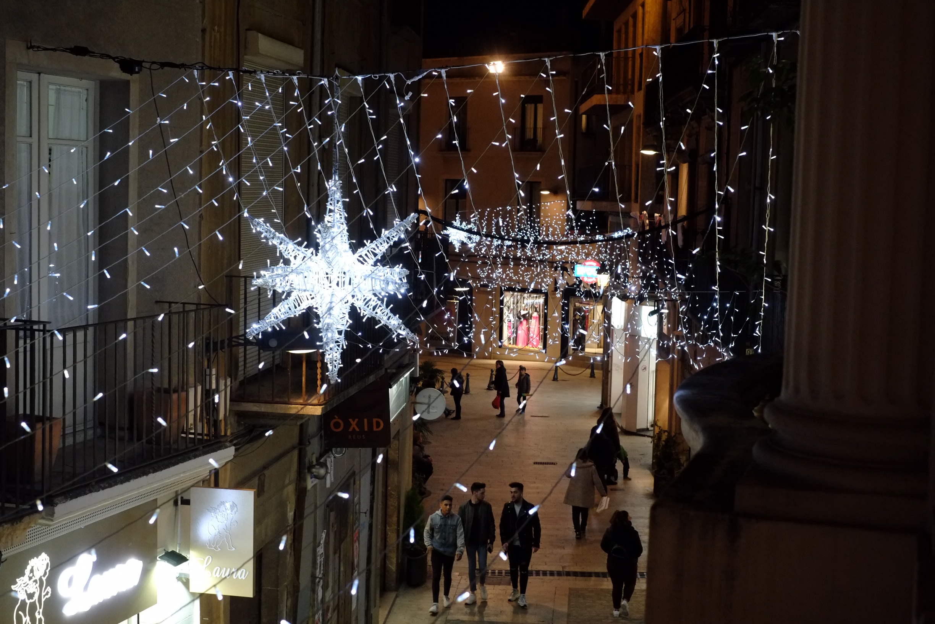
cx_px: 468
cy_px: 312
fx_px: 1376
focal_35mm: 53
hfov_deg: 37.5
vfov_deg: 25.5
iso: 3200
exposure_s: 1/125
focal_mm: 35
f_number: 4
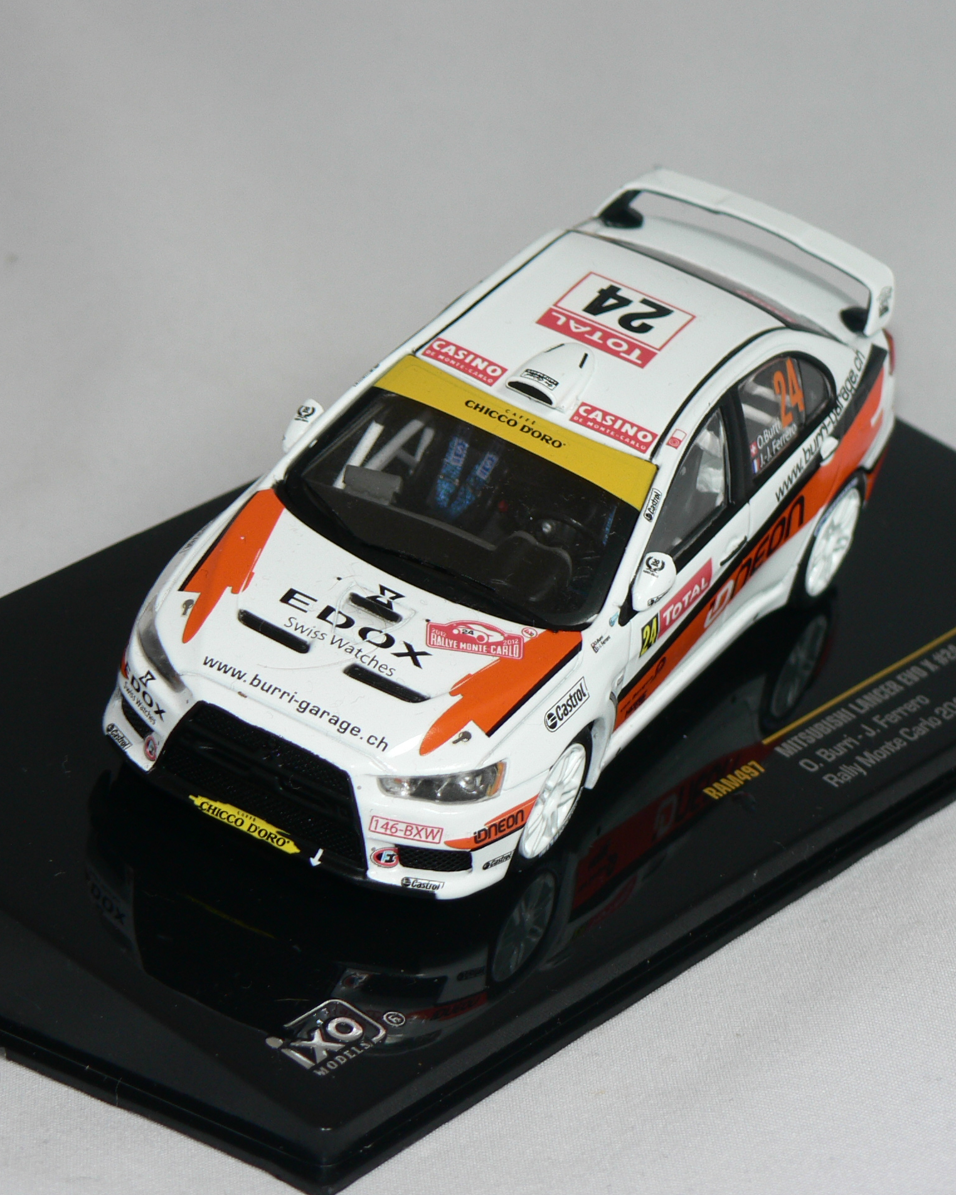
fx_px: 5058
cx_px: 465
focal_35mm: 143
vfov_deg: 13.5
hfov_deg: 10.8
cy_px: 597
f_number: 3.2
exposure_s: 1/60
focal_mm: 18.2
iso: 80
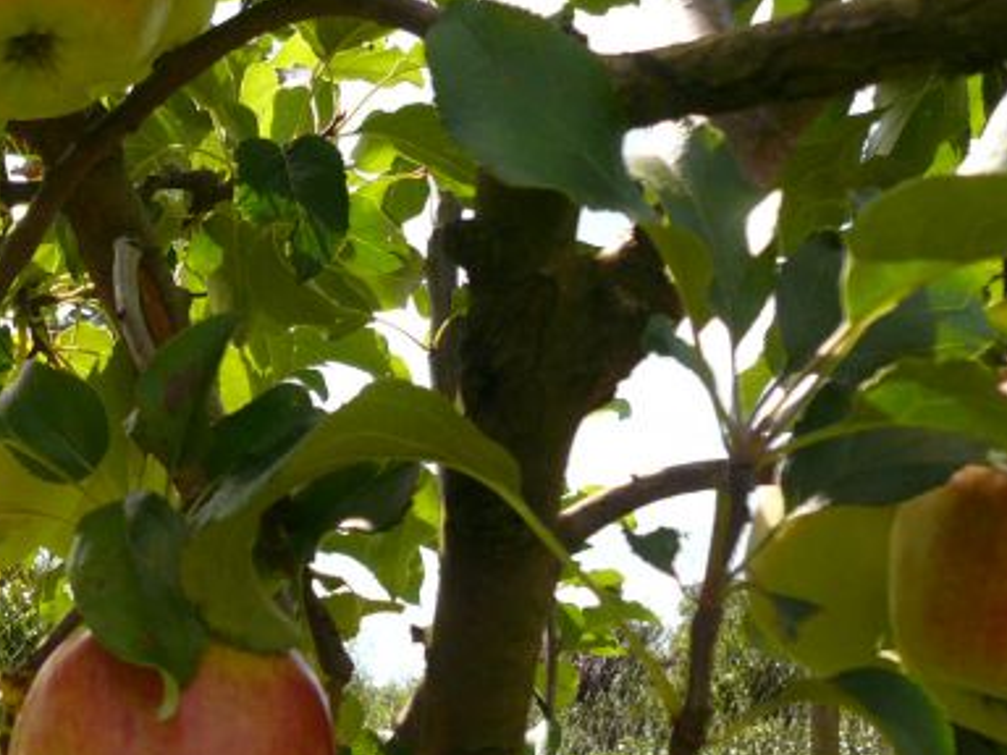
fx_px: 1629
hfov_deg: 32.1
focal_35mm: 56
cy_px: 495
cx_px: 42
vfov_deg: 26.0
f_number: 2.8
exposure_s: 1/640
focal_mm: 4.6
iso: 100
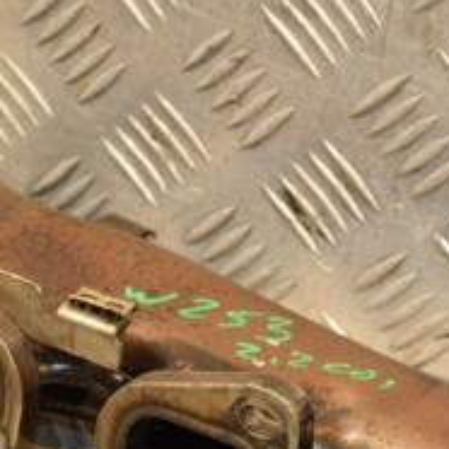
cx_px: 222
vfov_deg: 7.3
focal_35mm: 239
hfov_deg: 7.3
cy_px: 384
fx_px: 3507
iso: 800
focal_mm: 58
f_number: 5
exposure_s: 1/160
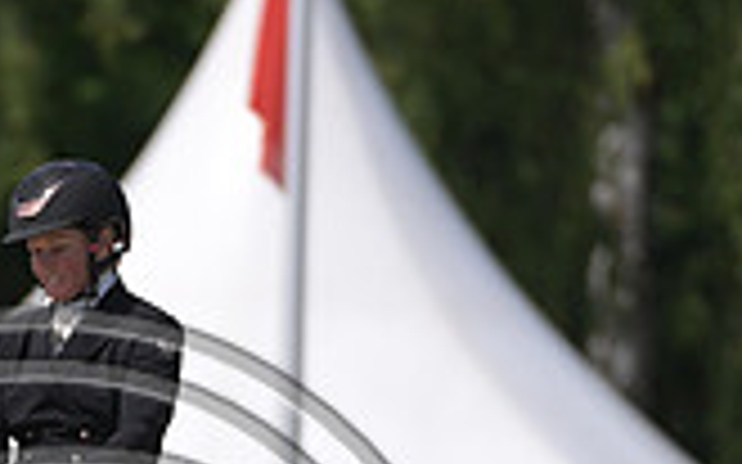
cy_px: 705
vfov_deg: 0.9
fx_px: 28907
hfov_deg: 1.5
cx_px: -13
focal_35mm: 1430
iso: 180
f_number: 5
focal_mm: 400
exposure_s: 1/1250
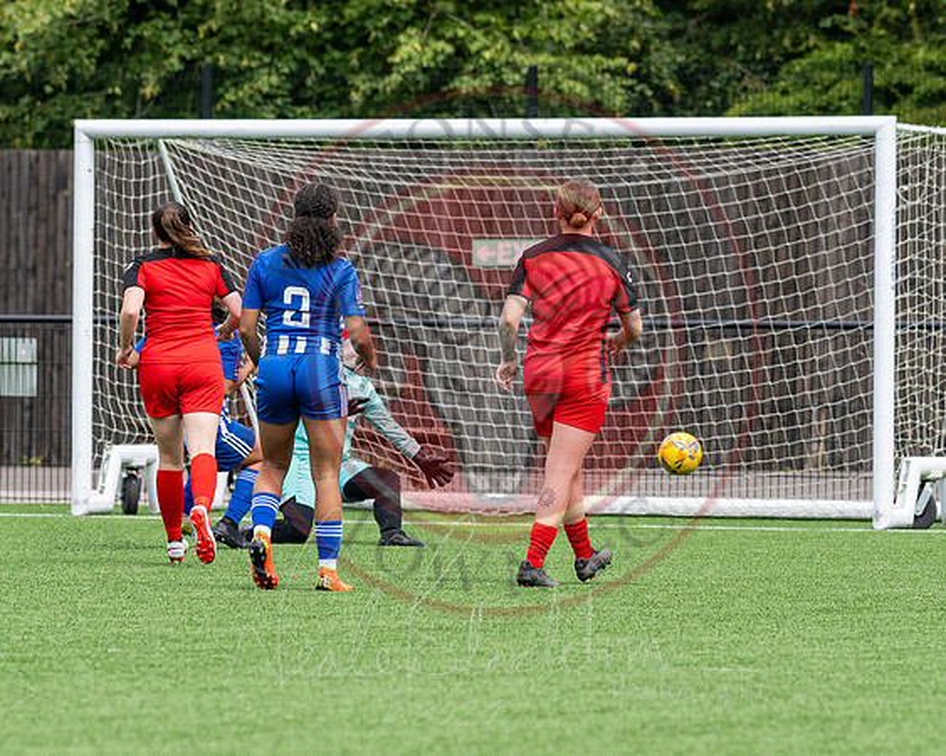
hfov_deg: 5.4
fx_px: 9973
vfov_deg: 4.3
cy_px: 587
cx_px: 335
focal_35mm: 356
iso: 200
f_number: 3
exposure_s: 1/3200
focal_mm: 135
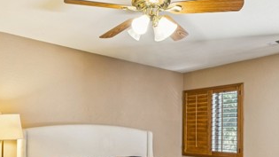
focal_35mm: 36
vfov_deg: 32.0
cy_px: 131
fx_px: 264
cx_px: 124
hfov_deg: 55.6
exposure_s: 3.2
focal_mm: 16.8
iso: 100
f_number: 13
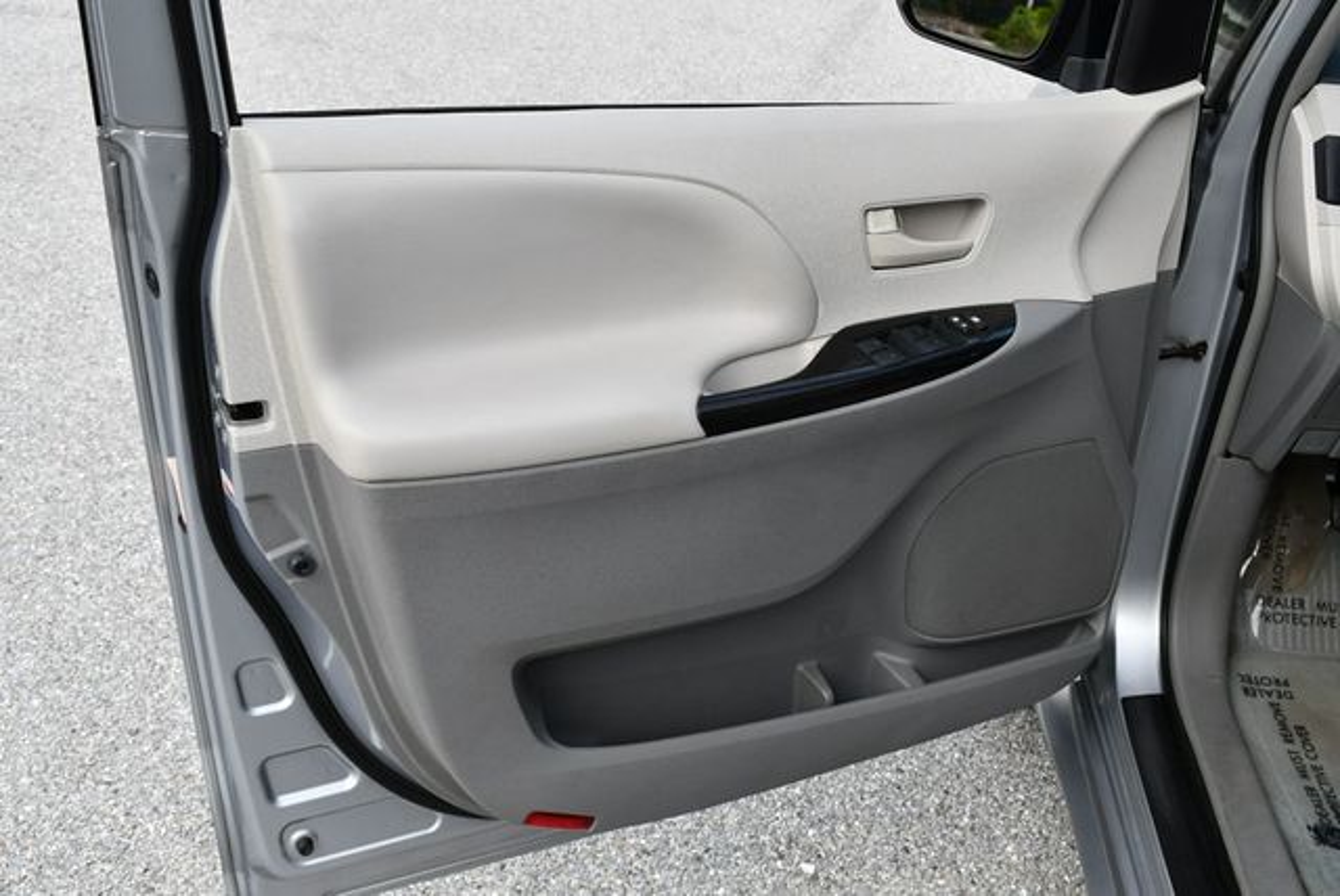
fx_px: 1341
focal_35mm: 36
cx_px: 670
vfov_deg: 36.9
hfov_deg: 53.1
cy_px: 448
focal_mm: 18
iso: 200
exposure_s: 1/250
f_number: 5.6
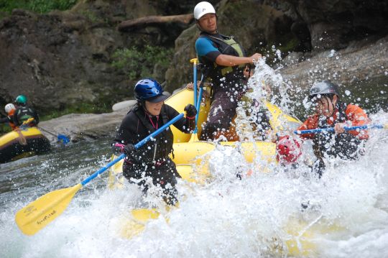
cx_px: 194
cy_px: 129
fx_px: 1534
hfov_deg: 14.4
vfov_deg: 9.6
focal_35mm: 142
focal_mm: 95
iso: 800
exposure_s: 1/500
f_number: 5.3
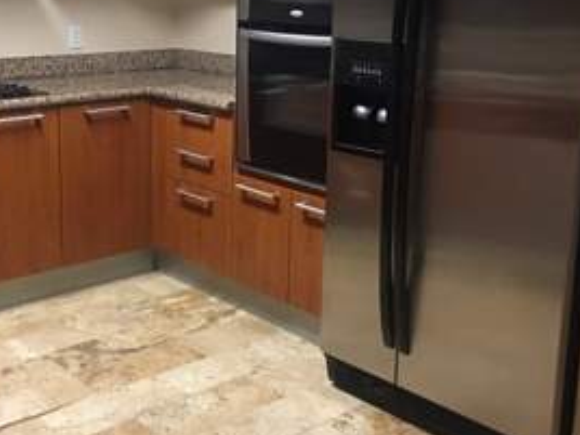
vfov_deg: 28.0
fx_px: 871
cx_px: 184
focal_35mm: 52
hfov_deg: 36.4
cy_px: 182
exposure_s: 1/15
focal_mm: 4.15
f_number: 2.2
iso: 100
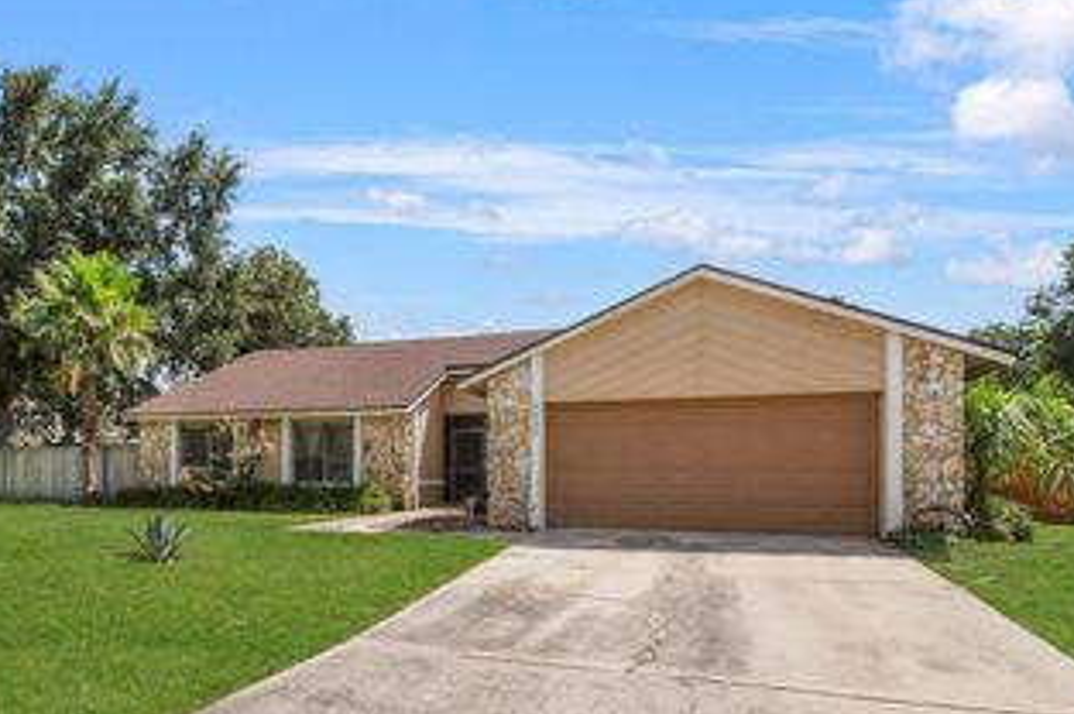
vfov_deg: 52.1
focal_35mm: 24
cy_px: 472
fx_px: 715
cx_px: 381
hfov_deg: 72.1
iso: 100
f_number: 7.1
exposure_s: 1/8000
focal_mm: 10
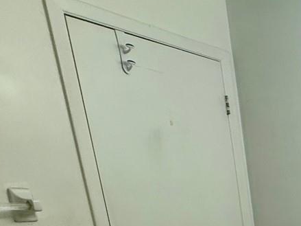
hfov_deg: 24.9
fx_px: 443
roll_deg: -0.9
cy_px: 319
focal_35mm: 51
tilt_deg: -15.1
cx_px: 488
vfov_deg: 23.9
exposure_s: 1/120
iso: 100
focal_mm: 2.22
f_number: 2.2
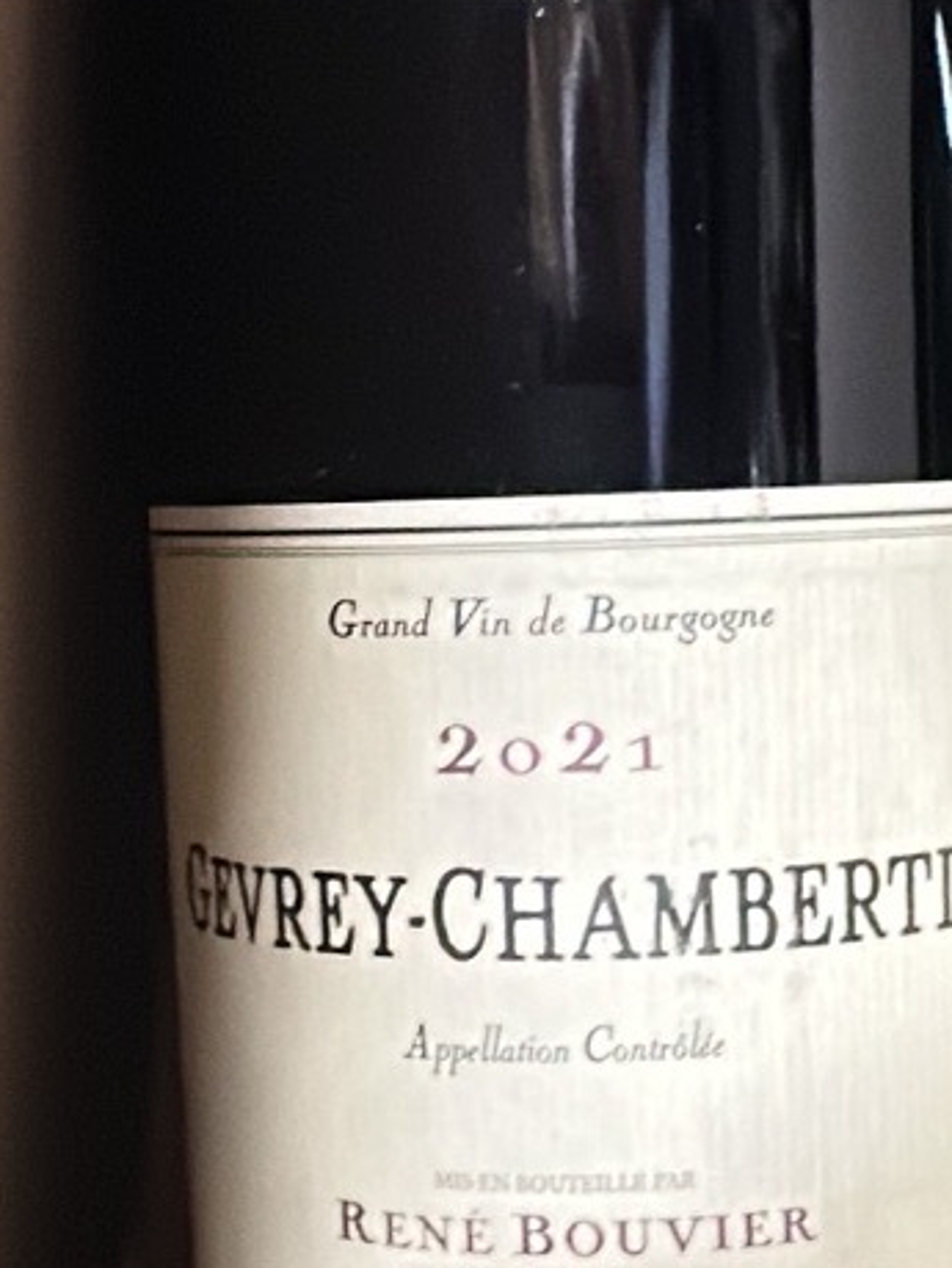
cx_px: 651
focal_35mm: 39
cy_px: 873
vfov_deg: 46.9
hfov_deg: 36.4
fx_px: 1428
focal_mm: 2.22
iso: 500
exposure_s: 1/50
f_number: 2.2
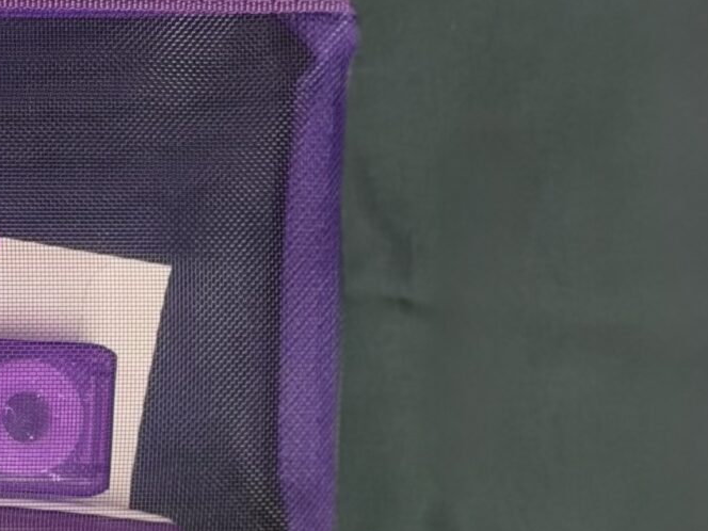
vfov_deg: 8.0
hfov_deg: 10.4
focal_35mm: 185
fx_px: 3784
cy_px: 577
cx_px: -266
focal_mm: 6.76
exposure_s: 1/50
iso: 125
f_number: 1.78
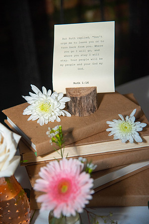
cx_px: 74
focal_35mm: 78
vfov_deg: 26.0
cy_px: 112
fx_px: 484
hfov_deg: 17.5
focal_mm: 78
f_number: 4
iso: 2500
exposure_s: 1/3200
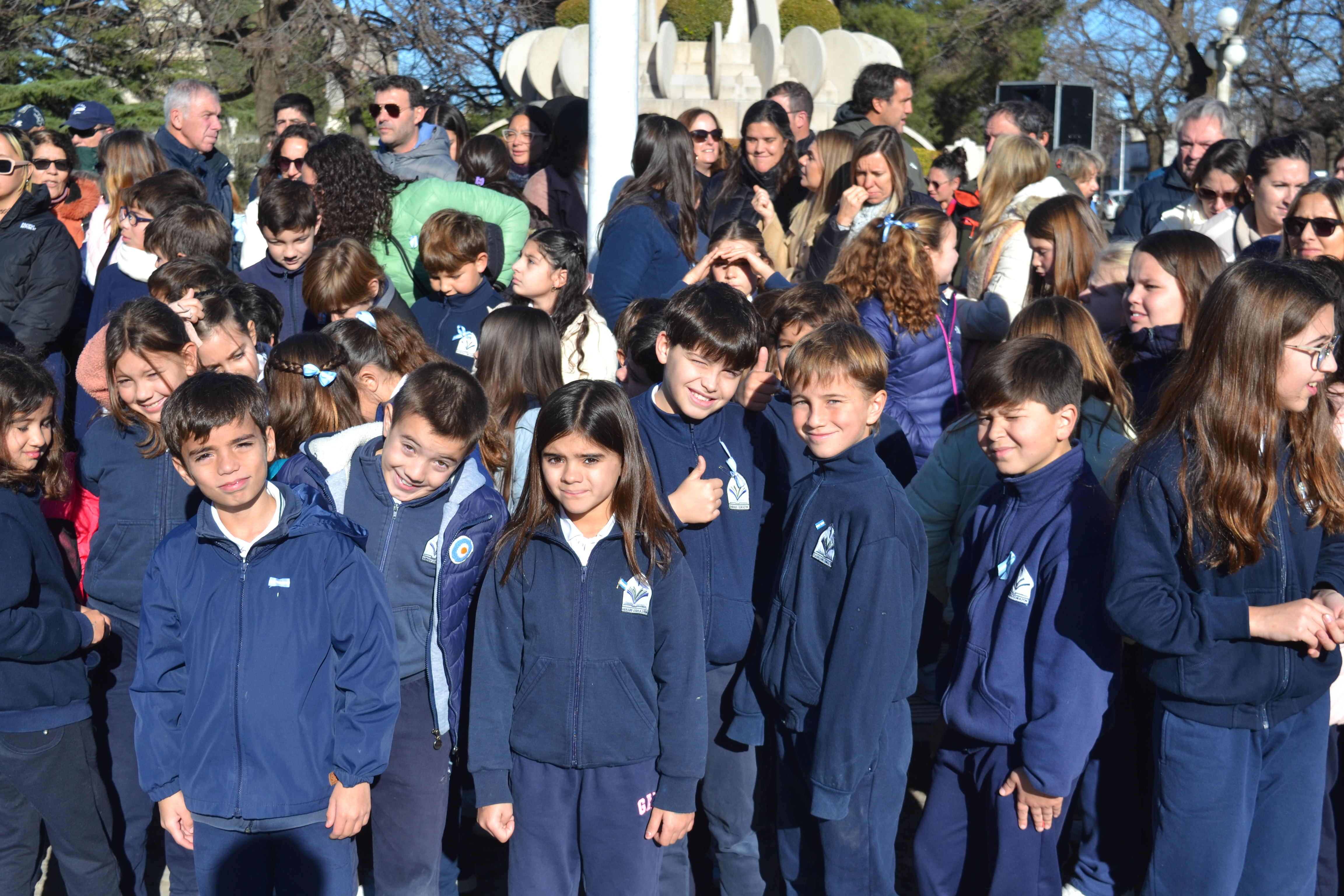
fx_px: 1904
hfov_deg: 38.9
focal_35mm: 51
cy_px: 448
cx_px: 672
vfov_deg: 26.5
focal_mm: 34
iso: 100
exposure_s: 1/250
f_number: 8
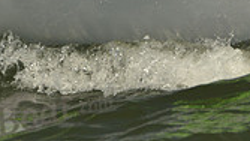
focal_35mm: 726
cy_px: -128
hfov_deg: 3.0
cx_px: 192
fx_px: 4813
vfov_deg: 1.7
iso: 280
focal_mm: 200
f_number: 9
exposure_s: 1/1000
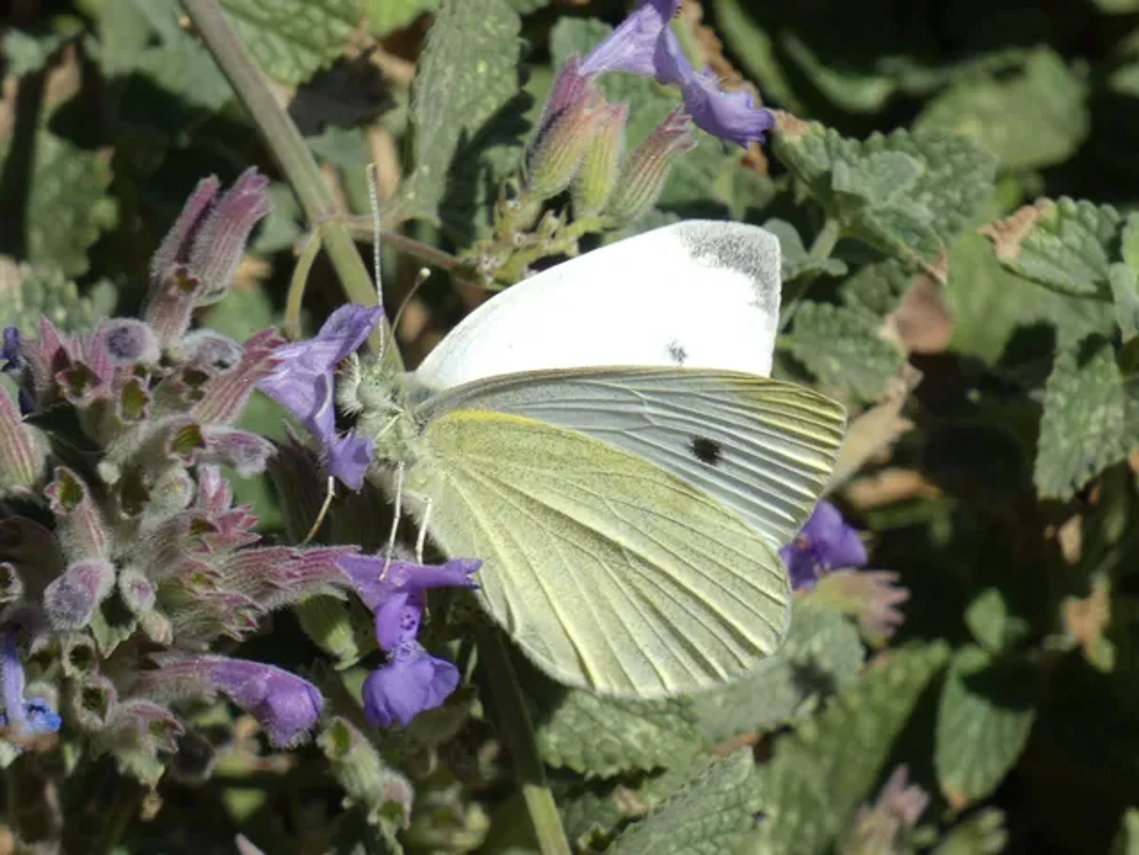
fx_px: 13162
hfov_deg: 5.0
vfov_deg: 3.7
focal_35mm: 400
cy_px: 428
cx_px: 570
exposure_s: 1/200
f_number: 5.6
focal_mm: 71.7
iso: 80
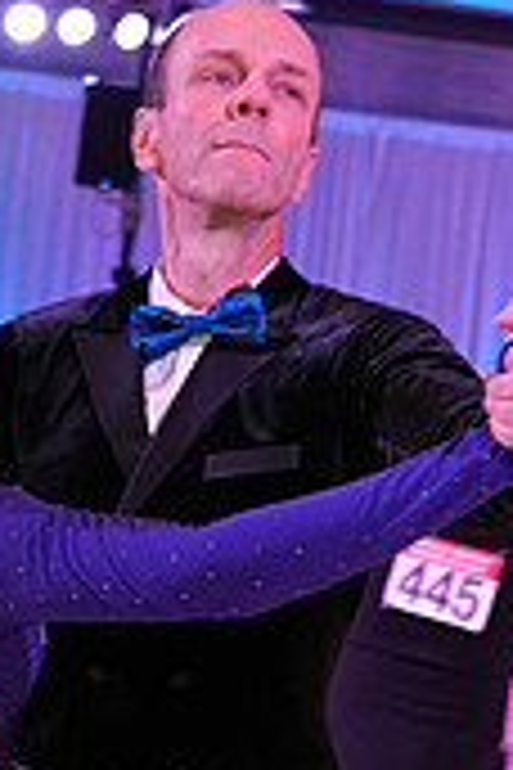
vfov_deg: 15.3
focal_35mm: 129
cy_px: 937
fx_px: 2757
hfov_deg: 10.5
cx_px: -43
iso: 2000
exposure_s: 1/200
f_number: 4.5
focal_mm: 38
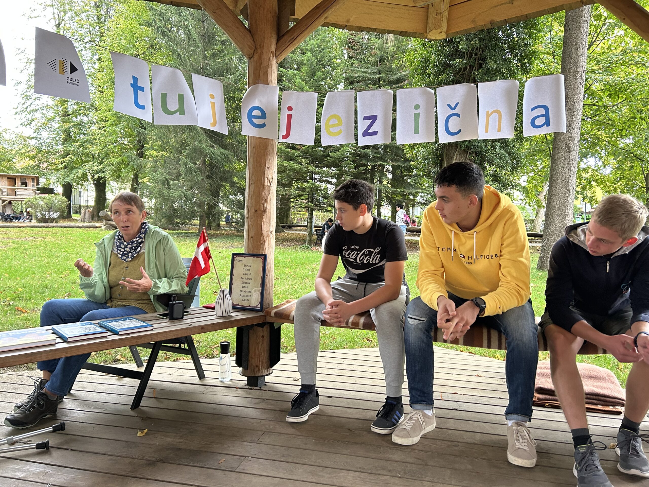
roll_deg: -0.8
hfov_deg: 67.3
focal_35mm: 26
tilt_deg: -2.8
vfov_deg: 53.1
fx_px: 487
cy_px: 244
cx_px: 324
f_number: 1.5
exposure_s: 1/60
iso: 250
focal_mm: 5.7
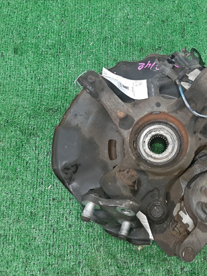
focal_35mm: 35
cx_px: 165
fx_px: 279
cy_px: 137
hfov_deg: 39.1
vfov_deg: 52.6
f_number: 1.7
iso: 224
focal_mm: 3.93
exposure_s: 1/50
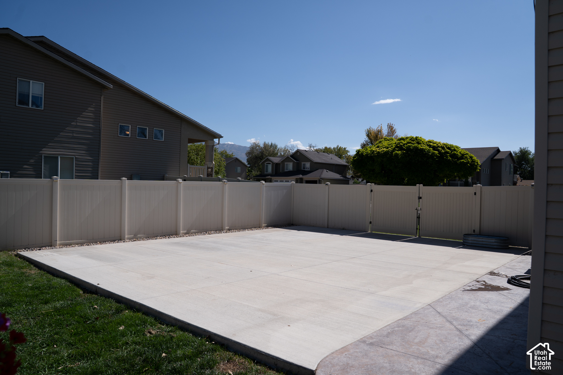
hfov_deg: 73.7
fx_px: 375
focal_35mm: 24
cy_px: 188
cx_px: 282
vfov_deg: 53.1
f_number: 5
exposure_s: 1/1000
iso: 100
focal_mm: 24
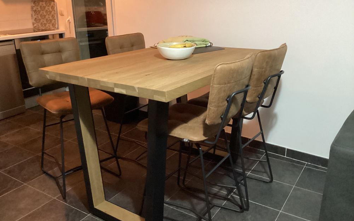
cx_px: 177
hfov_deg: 58.2
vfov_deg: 38.3
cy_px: 105
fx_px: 318
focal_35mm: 33
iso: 640
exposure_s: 1/20
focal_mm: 3.3
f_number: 2.4
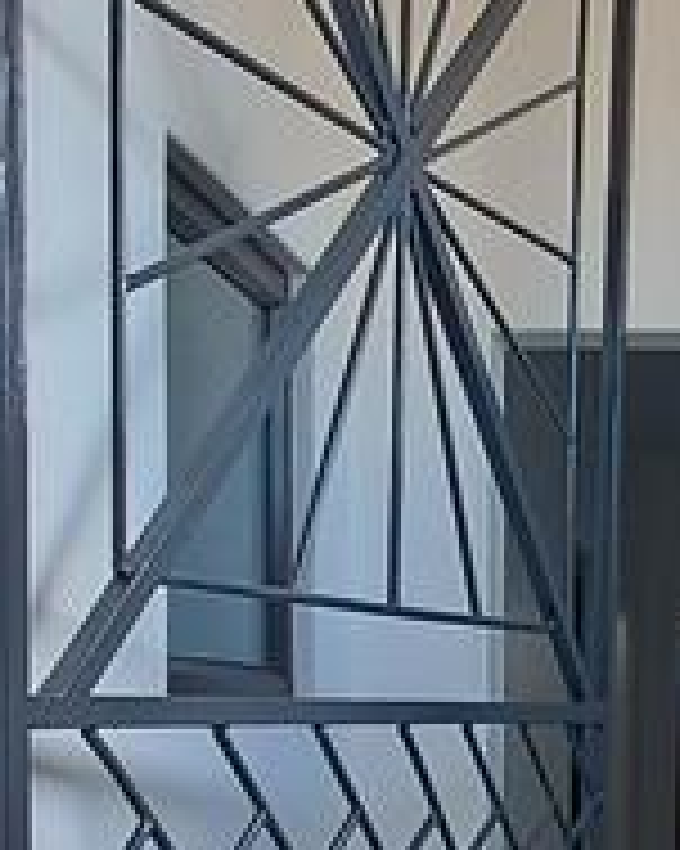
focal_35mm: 66
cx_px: 694
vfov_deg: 27.3
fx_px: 1662
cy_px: 828
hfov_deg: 22.2
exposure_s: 1/100
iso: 64
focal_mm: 1.64
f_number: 2.2
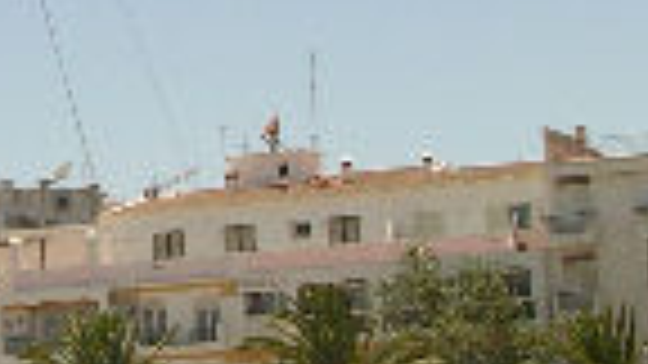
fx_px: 2526
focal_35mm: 147
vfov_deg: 8.3
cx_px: 9
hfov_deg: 14.4
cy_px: 126
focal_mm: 5.8
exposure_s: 1/338
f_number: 5.6
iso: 50
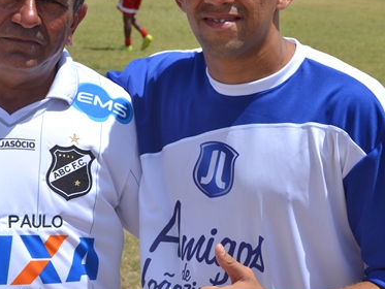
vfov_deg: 13.5
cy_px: 75
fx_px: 1213
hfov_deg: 18.0
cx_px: 162
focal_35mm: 109
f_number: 9
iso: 100
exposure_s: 1/320
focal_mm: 44
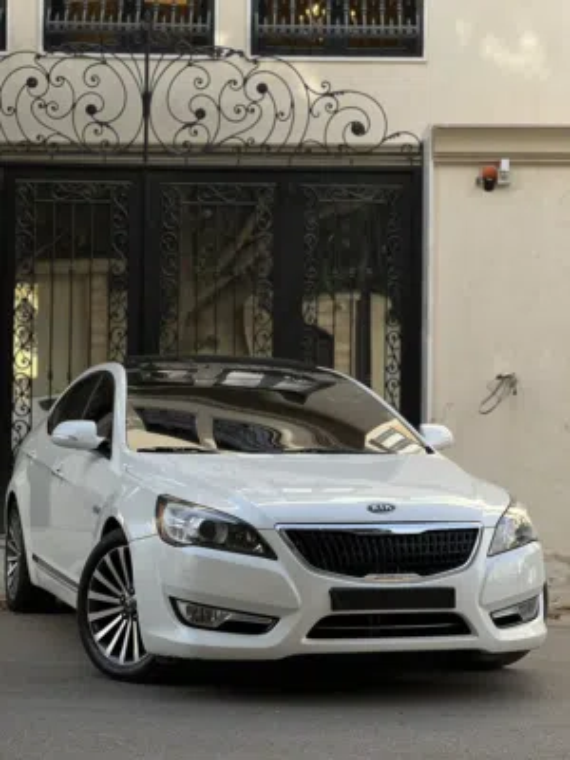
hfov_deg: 19.1
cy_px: 380
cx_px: 285
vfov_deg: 25.3
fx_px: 1691
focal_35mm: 77
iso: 25
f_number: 2.8
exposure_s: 1/256
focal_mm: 9
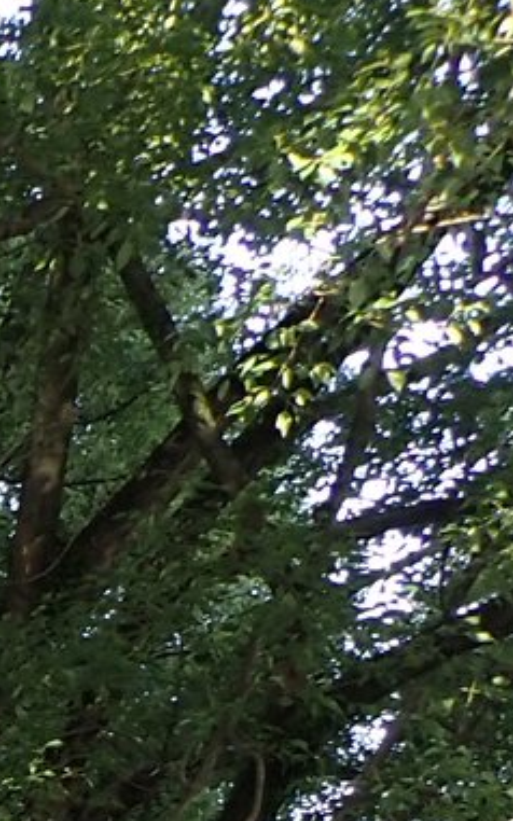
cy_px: 1392
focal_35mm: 139
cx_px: -1351
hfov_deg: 7.5
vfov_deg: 13.7
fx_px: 3111
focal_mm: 4.5
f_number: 2.8
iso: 100
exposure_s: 1/100
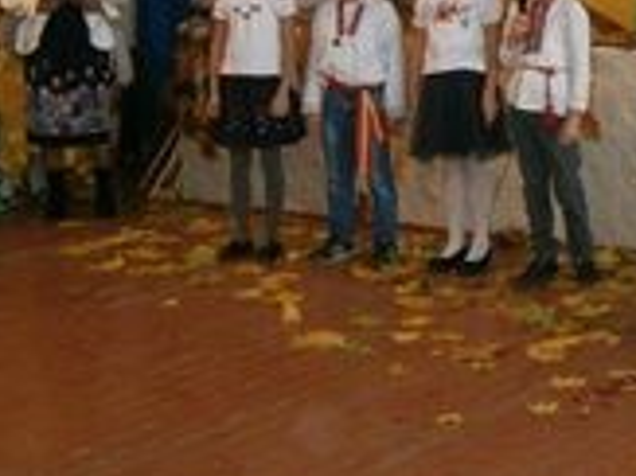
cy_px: -4
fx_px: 1818
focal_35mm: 99
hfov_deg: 19.3
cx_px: 620
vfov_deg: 14.7
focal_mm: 6.4
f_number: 3.1
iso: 250
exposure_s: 1/40
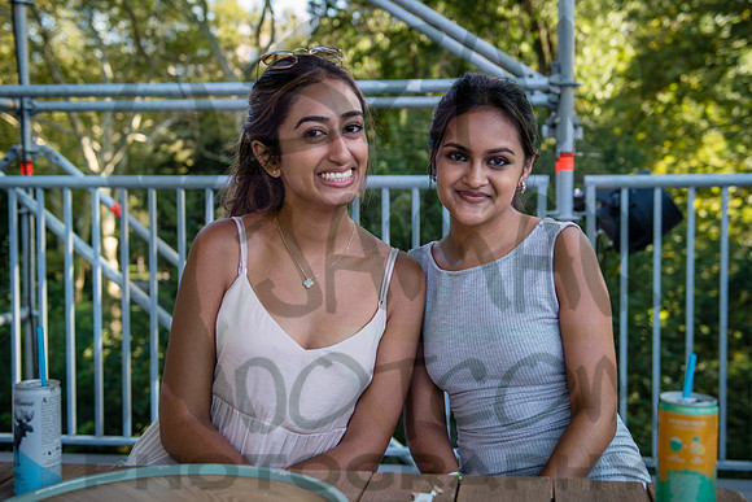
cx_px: 397
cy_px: 249
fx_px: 1048
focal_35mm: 50
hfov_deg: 39.5
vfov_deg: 26.9
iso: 200
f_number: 3.2
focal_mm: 42
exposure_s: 1/320
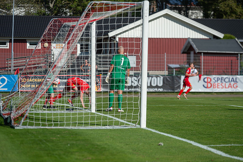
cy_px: 81
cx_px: 122
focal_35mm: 162
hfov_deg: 12.7
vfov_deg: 8.5
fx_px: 1091
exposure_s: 1/1600
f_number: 3.5
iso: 100
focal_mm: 160
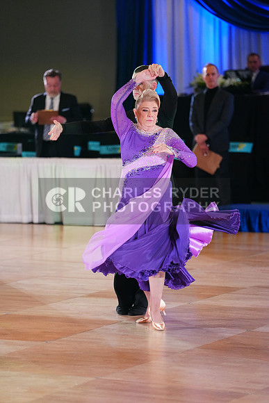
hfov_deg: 8.6
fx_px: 1781
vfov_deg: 12.9
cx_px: 134
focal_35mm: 159
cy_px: 202
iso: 2500
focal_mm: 159
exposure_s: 1/500
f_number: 2.8
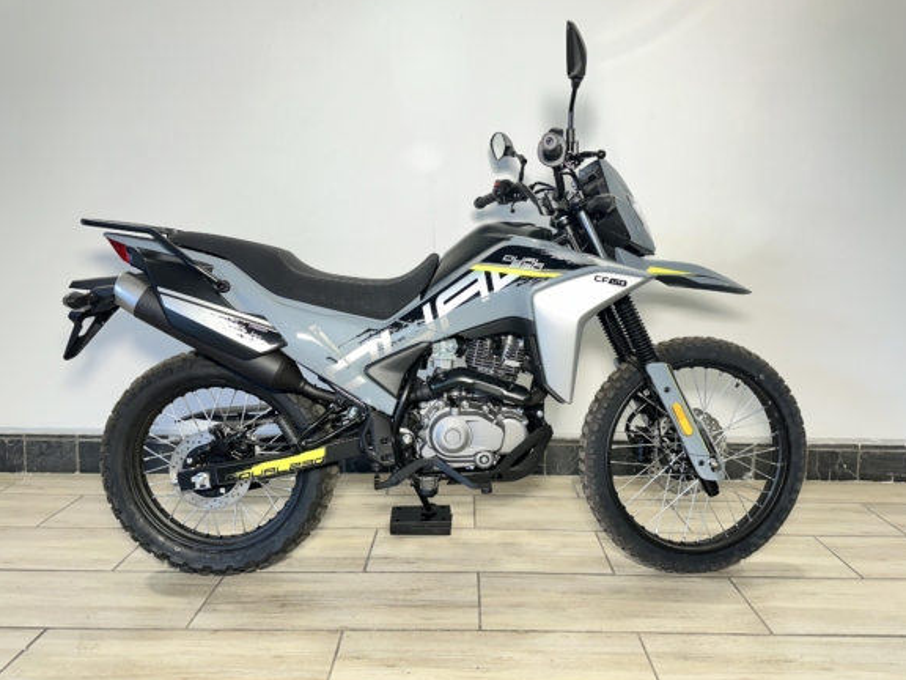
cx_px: 469
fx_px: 654
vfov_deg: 54.9
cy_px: 335
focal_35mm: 25
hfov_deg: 69.4
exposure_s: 1/100
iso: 100
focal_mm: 6.86
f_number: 1.78
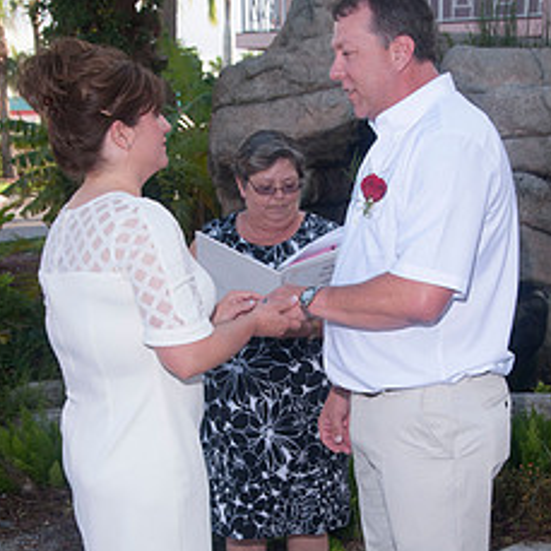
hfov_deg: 26.5
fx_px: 1171
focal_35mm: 65
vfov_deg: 26.3
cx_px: 283
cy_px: 366
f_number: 5.6
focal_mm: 26
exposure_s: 1/250
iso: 200
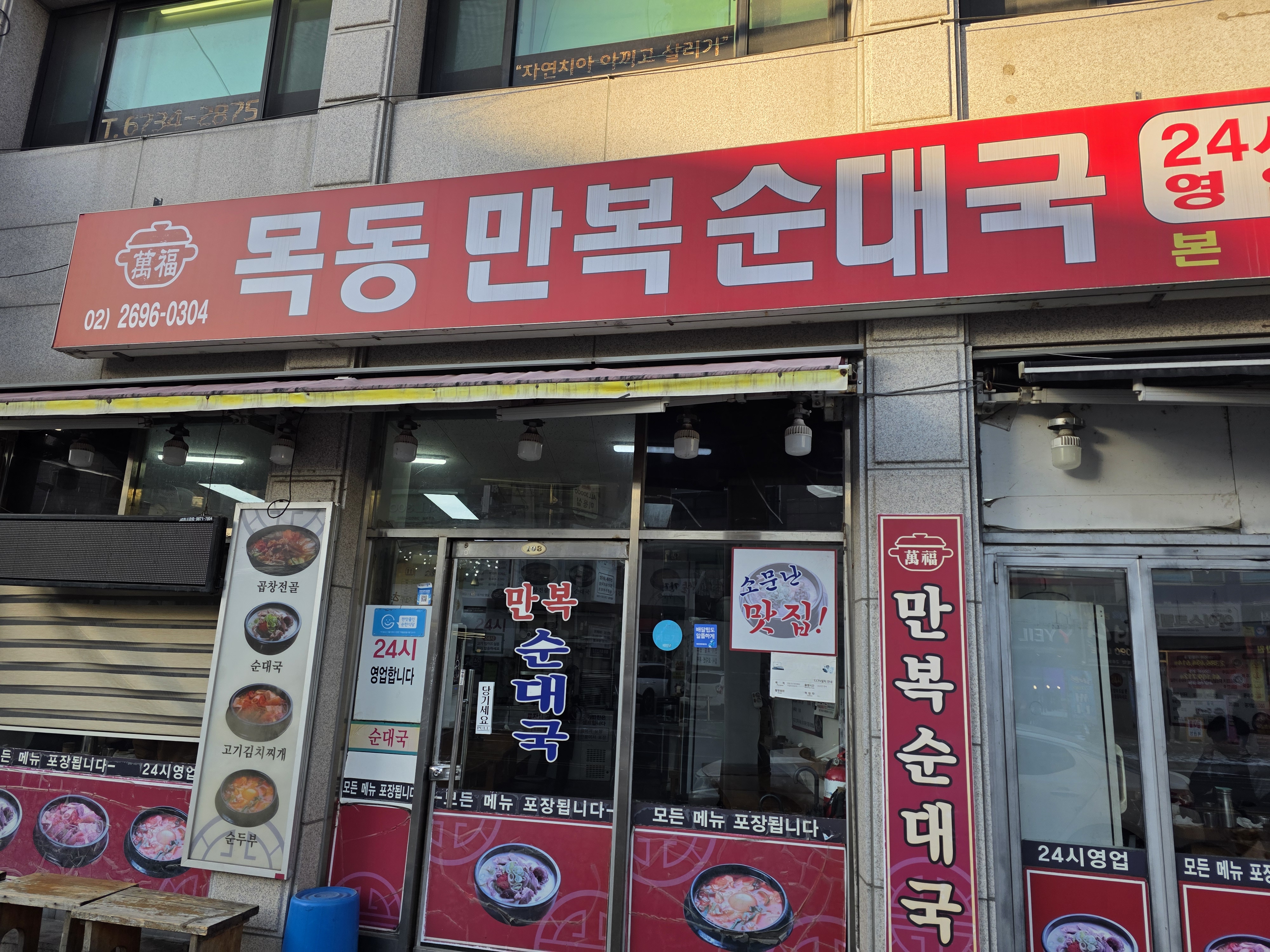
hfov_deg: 73.9
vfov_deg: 58.9
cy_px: 476
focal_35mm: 23
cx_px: 635
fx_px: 844
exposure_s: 1/1300
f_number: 1.7
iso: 80
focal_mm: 6.3
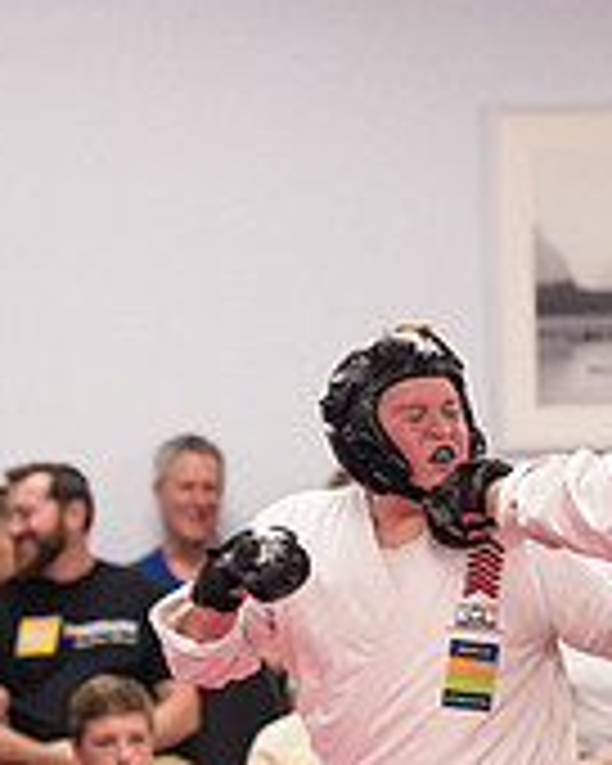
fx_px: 8400
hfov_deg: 4.2
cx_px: 482
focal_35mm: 371
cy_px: 529
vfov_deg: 5.2
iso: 1600
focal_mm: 116
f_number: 2.8
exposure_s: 1/400
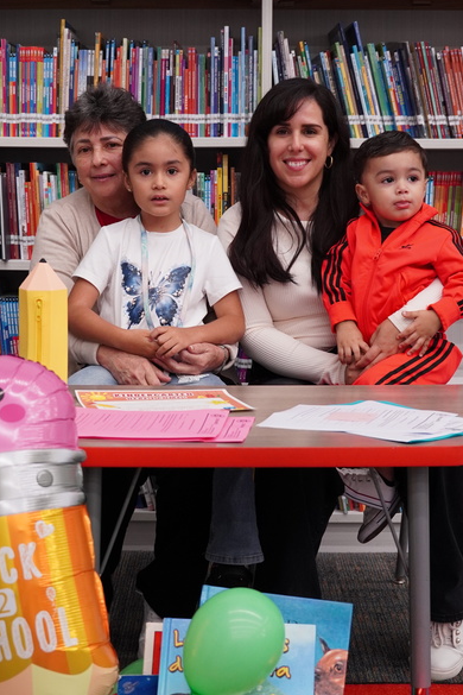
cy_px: 277
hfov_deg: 21.6
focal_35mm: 63
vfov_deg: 31.8
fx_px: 1215
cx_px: 205
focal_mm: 24
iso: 640
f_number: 2.8
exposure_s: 1/125
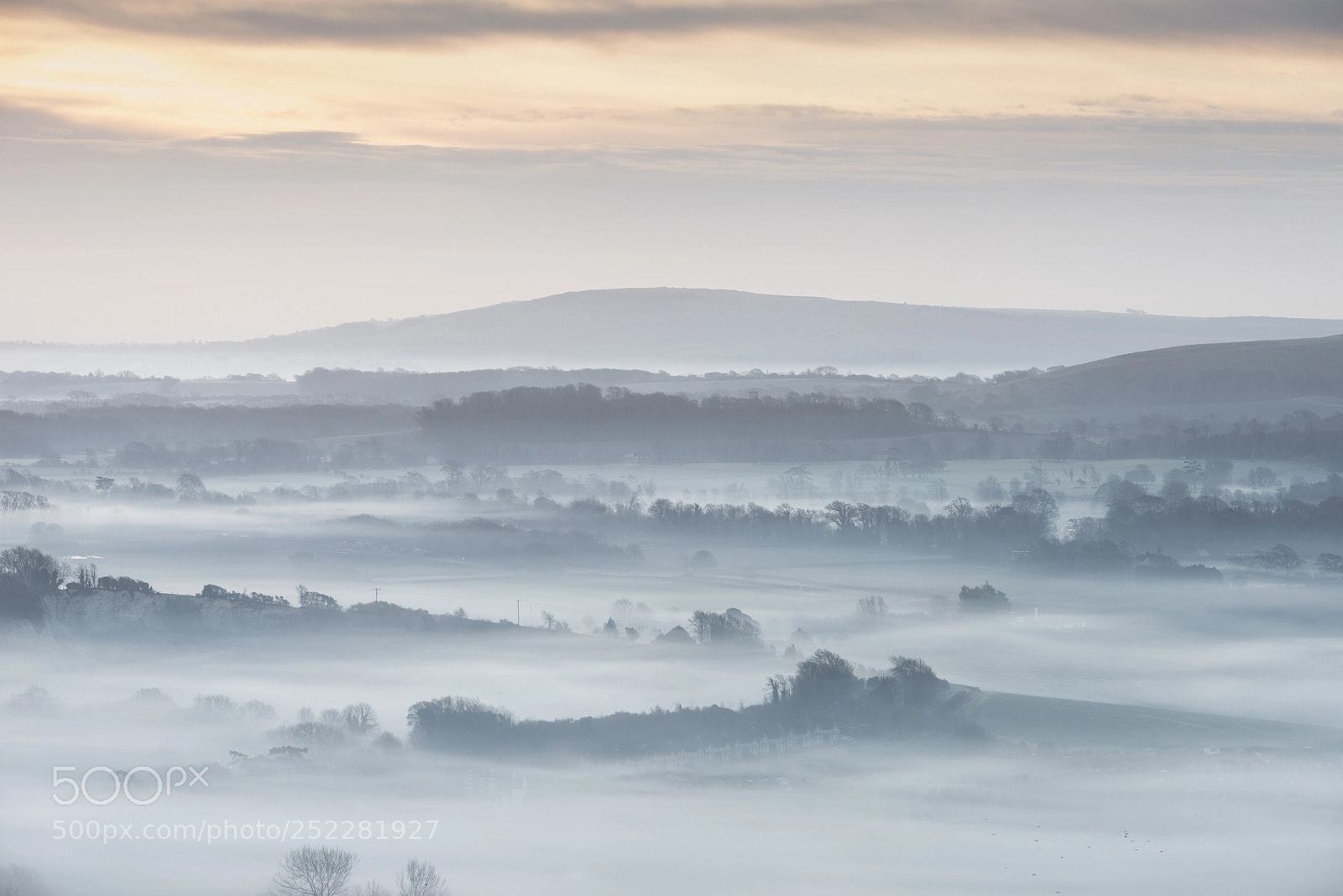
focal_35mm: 130
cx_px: 672
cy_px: 448
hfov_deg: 15.8
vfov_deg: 10.6
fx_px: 4851
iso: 100
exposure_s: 1/40
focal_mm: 130
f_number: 8
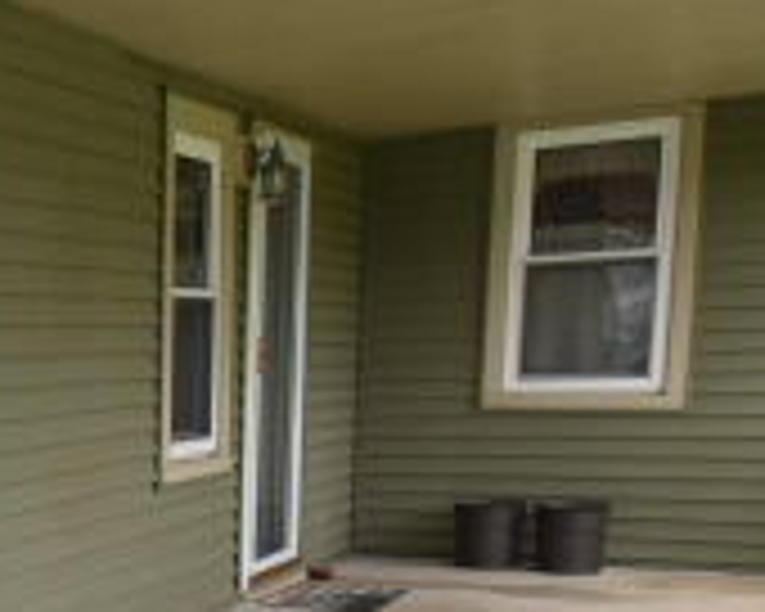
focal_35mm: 62
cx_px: -526
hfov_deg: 22.1
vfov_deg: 23.9
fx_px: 1404
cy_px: 562
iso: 400
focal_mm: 10
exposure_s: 1/100
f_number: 11
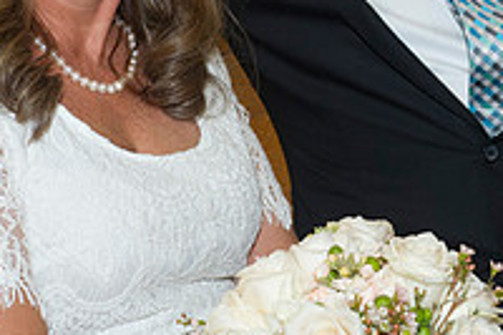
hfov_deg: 10.1
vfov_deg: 6.7
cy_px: 10
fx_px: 2834
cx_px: 334
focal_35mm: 203
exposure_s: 1/100
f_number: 5.6
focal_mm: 70
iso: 1600
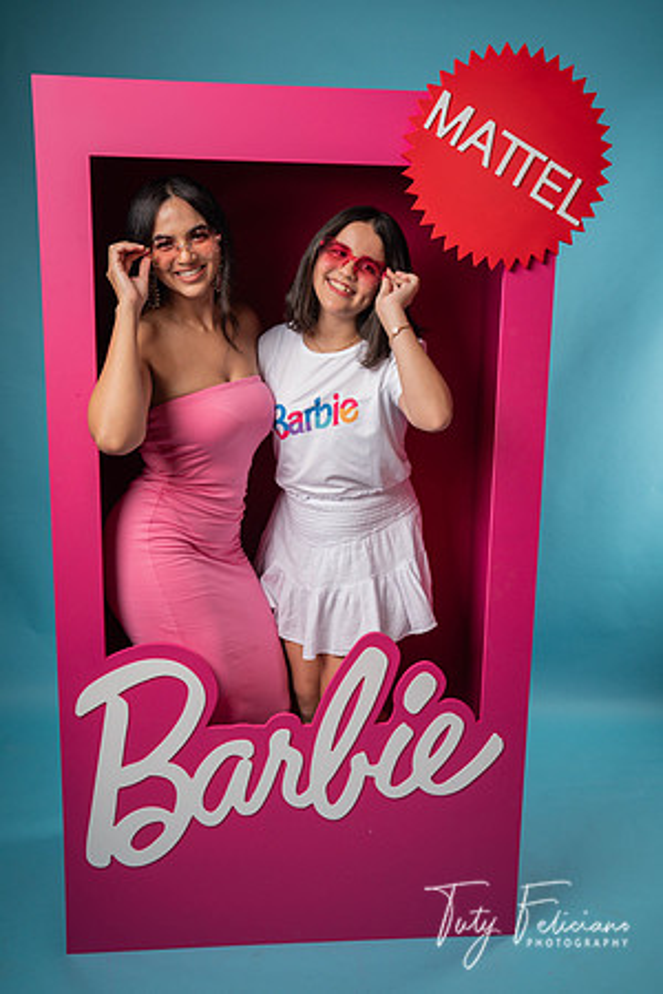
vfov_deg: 55.8
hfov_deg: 38.9
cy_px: 497
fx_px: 939
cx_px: 332
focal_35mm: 34
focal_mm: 34
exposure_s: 1/200
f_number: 6.3
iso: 250
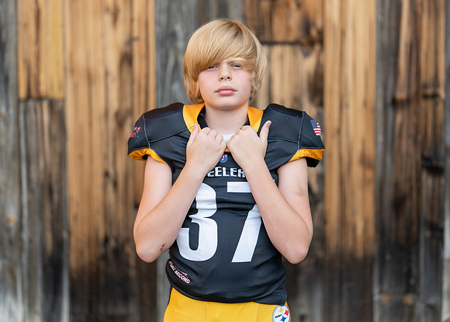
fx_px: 807
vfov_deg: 22.5
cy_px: 148
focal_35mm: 63
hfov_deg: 31.1
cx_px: 232
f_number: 1.2
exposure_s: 1/2000
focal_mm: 50
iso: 100
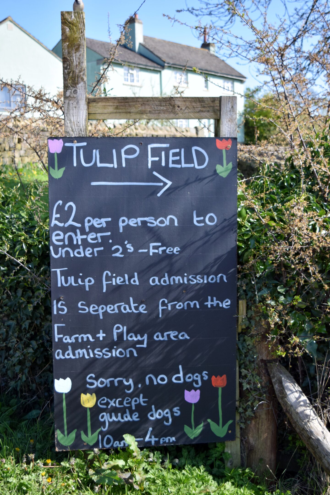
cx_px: 165
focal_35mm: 46
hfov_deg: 28.9
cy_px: 248
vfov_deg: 42.3
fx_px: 639
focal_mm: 31
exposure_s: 1/1250
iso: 400
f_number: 5
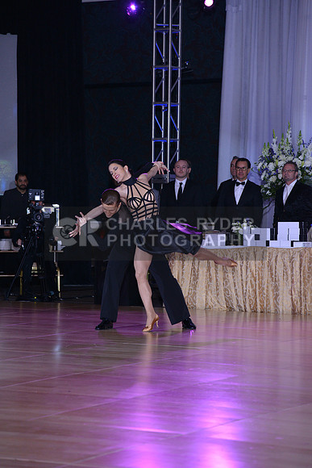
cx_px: 156
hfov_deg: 11.4
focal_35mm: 120
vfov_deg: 17.1
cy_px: 234
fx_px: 1559
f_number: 4.5
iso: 1250
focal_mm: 120
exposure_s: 1/250
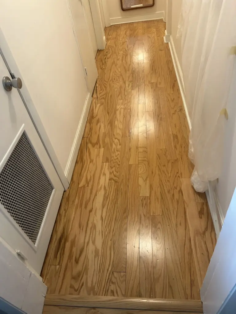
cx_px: 118
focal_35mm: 26
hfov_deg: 53.1
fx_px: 236
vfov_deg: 67.3
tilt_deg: -45.9
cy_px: 157
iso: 125
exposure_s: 1/60
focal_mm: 5.7
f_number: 1.5
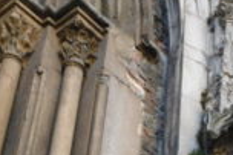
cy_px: 246
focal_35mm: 78
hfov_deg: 25.1
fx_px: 504
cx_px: 215
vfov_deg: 15.8
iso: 125
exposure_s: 1/125
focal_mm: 5.3
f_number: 3.2
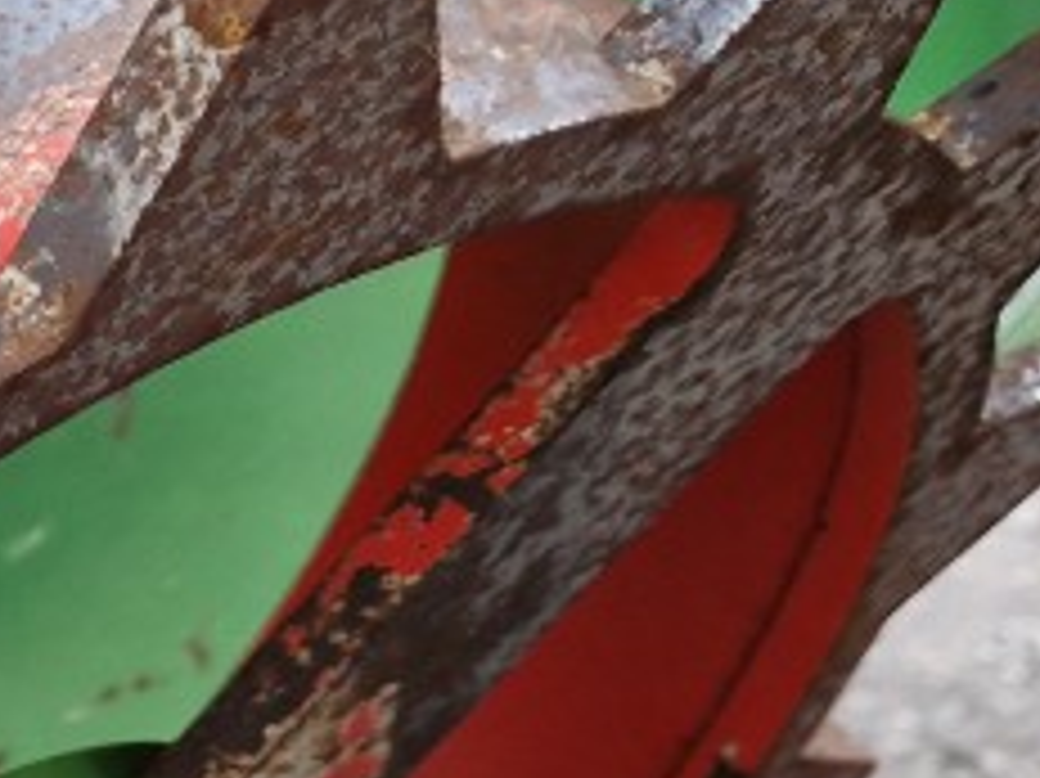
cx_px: -756
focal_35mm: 102
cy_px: 1016
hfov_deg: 16.5
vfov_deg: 13.9
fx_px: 3063
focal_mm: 5.4
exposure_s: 1/121
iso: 50
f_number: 1.8
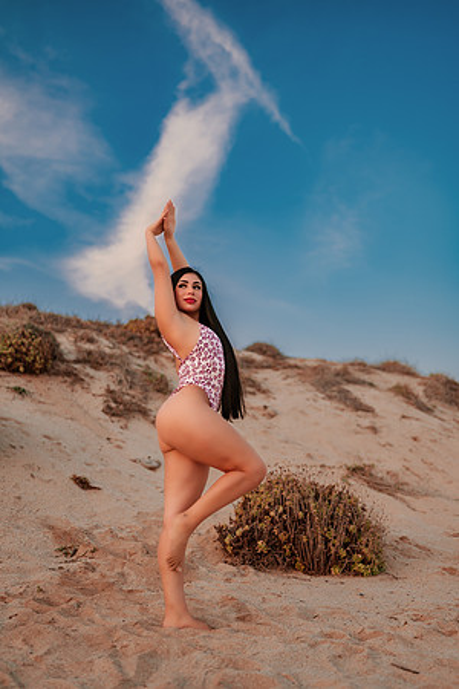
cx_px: 230
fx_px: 669
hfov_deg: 37.9
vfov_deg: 54.4
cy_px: 344
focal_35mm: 35
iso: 100
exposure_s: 1/125
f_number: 1.8
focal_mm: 35
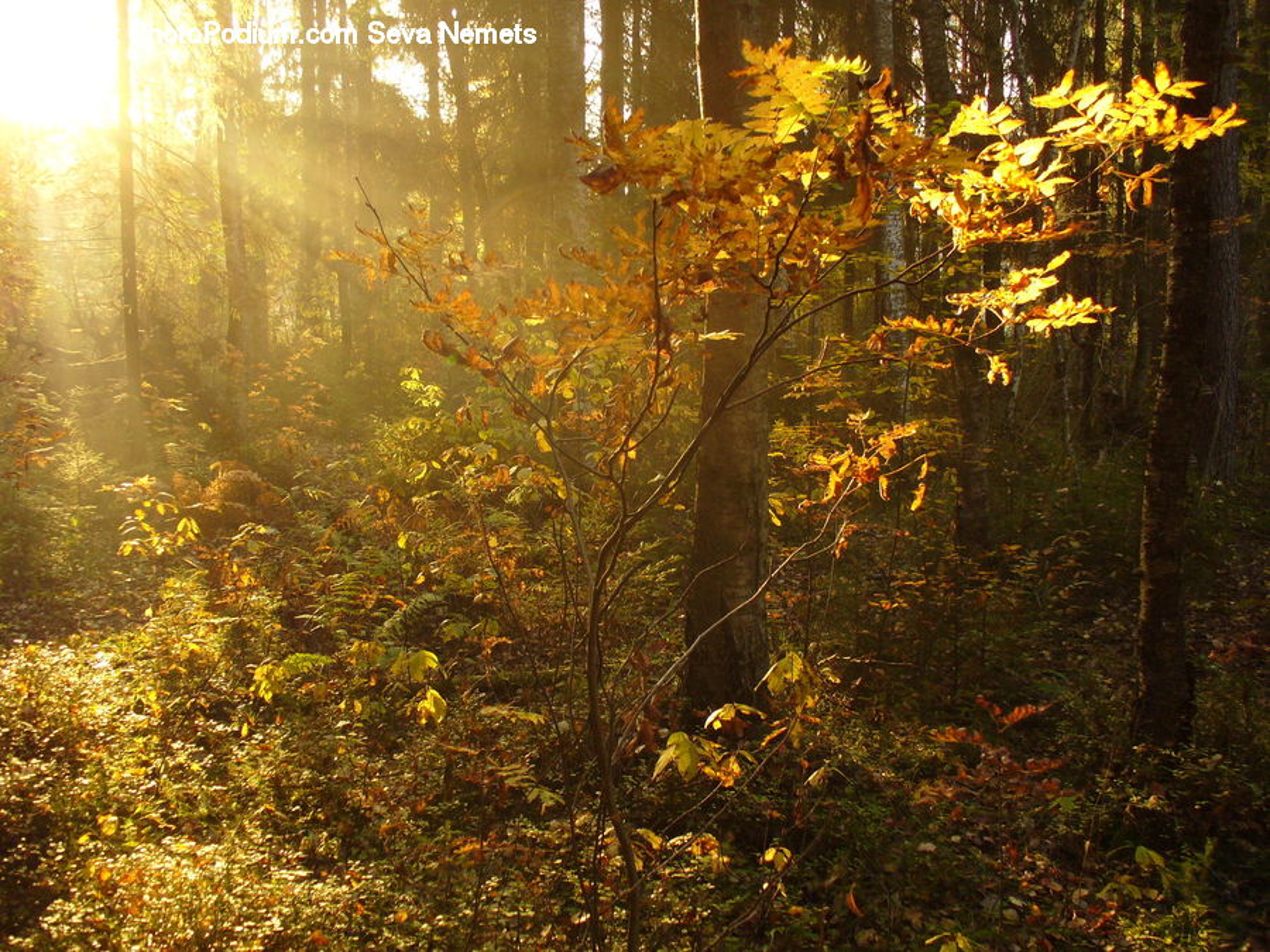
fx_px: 1357
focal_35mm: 37
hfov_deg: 50.1
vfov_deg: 38.7
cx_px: 635
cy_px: 476
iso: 100
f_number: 2.8
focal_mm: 6.1
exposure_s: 1/40
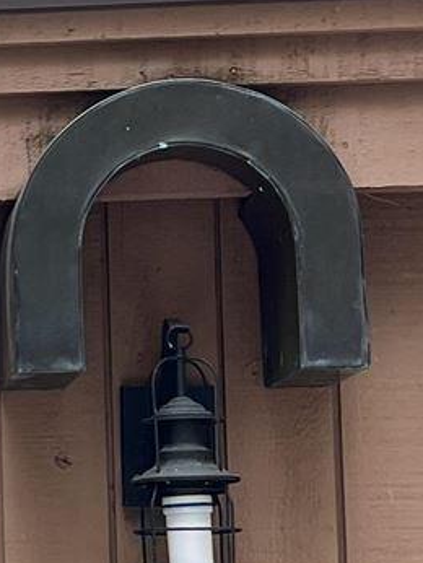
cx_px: -512
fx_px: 2815
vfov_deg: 11.4
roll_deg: +1.2
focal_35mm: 173
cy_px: 378
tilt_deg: +6.0
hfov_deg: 8.1
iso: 40
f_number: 1.5
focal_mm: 5.7
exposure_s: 1/227
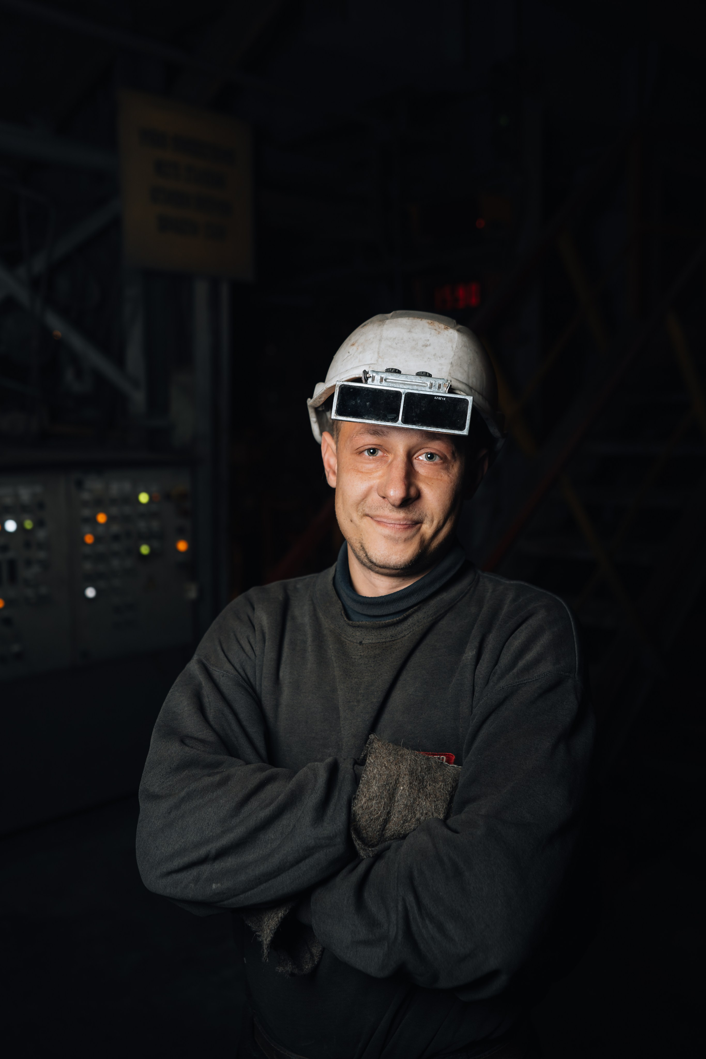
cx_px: 353
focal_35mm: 35
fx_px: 1030
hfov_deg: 37.9
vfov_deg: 54.4
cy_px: 530
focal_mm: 35
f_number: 2.8
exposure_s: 1/125
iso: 500
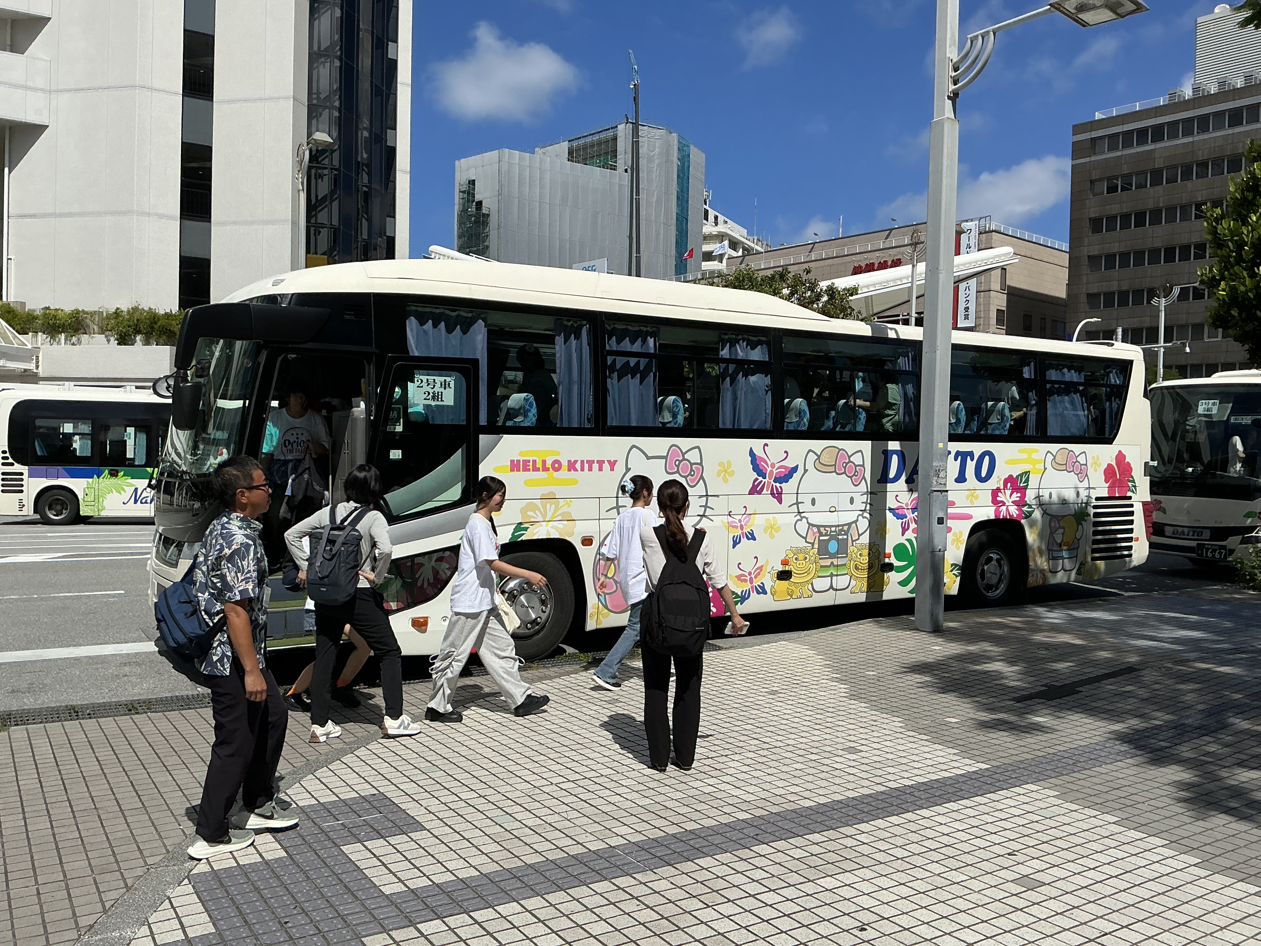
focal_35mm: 28
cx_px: 630
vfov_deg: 49.7
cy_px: 473
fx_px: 1020
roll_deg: -1.2
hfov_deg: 63.4
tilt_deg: +0.1
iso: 25
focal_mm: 3
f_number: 1.8
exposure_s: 1/4405
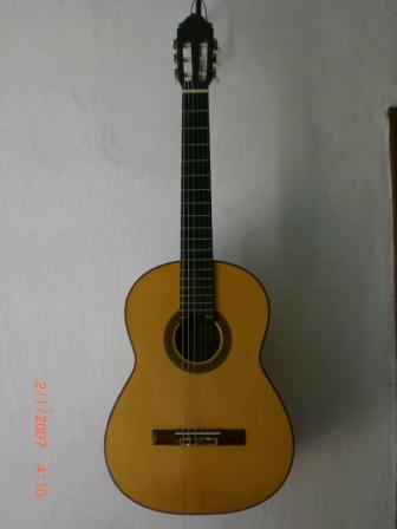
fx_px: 581
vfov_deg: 49.0
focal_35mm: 38
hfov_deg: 37.7
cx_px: 198
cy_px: 264
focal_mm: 6.3
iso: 100
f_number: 3.1
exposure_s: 1/125
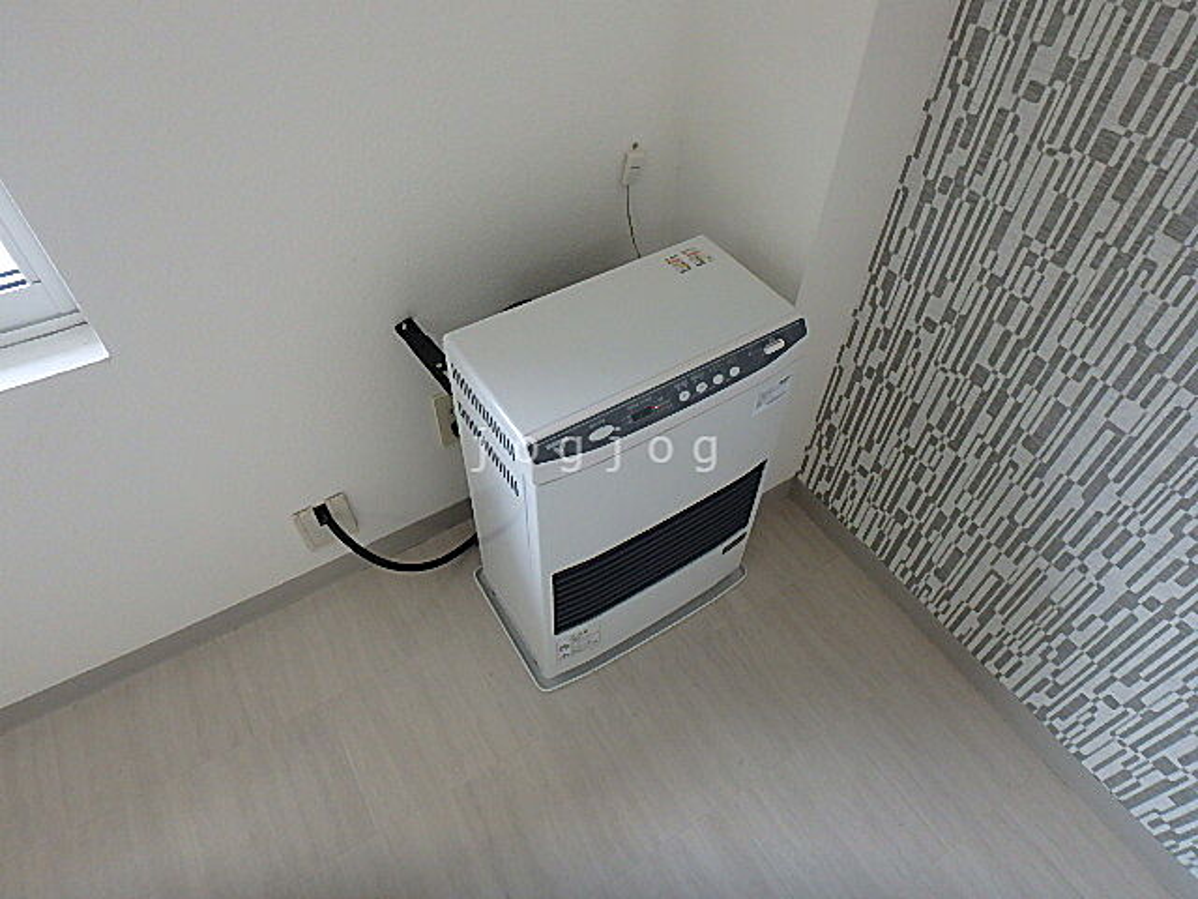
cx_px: 599
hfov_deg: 79.0
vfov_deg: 63.4
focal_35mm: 21
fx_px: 727
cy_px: 450
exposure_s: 1/30
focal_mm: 3.7
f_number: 3.5
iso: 320
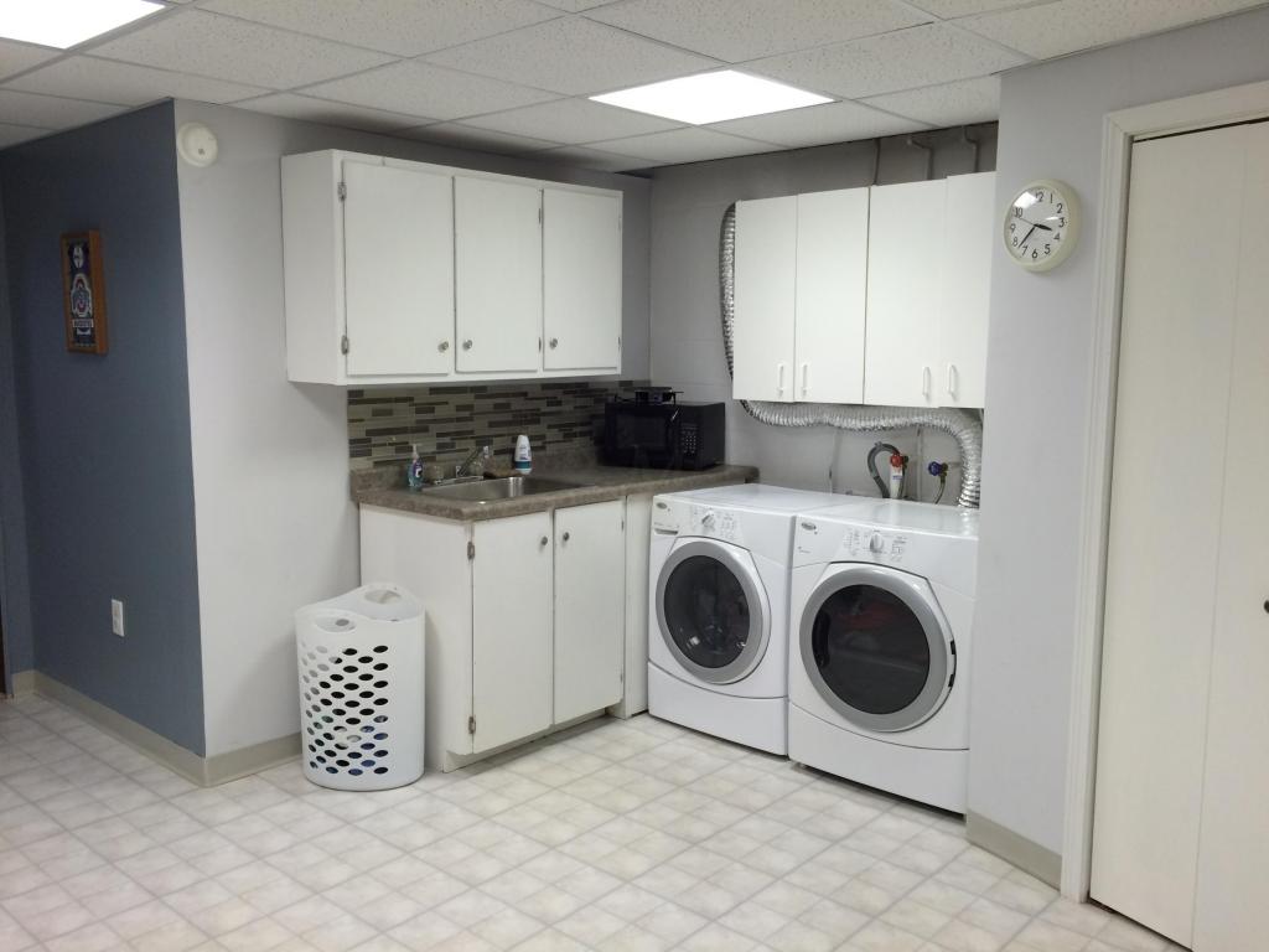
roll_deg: -0.3
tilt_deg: -6.9
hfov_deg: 61.7
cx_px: 634
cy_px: 476
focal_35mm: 29
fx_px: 1063
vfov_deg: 48.2
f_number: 2.2
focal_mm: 4.15
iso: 32
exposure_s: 1/30
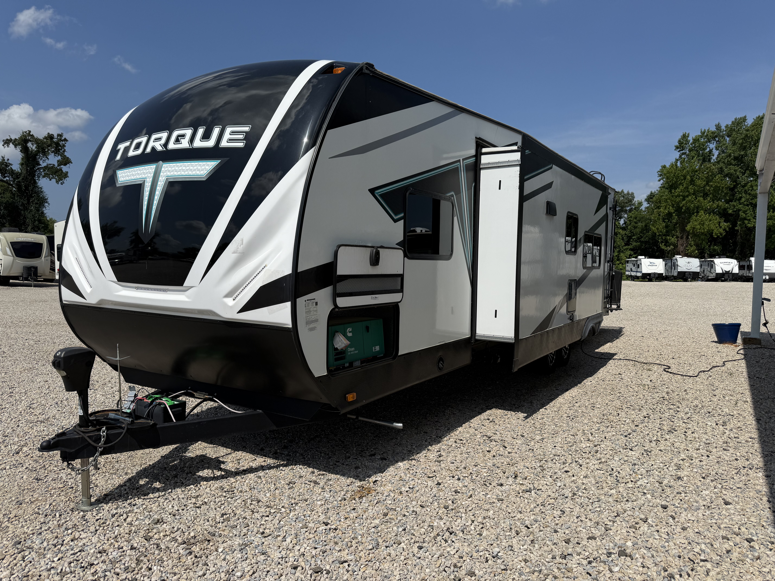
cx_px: 388
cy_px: 290
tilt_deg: -2.9
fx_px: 537
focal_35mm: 24
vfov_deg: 56.8
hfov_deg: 71.6
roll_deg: -1.2
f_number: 1.78
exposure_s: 1/10309
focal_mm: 6.76
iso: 80
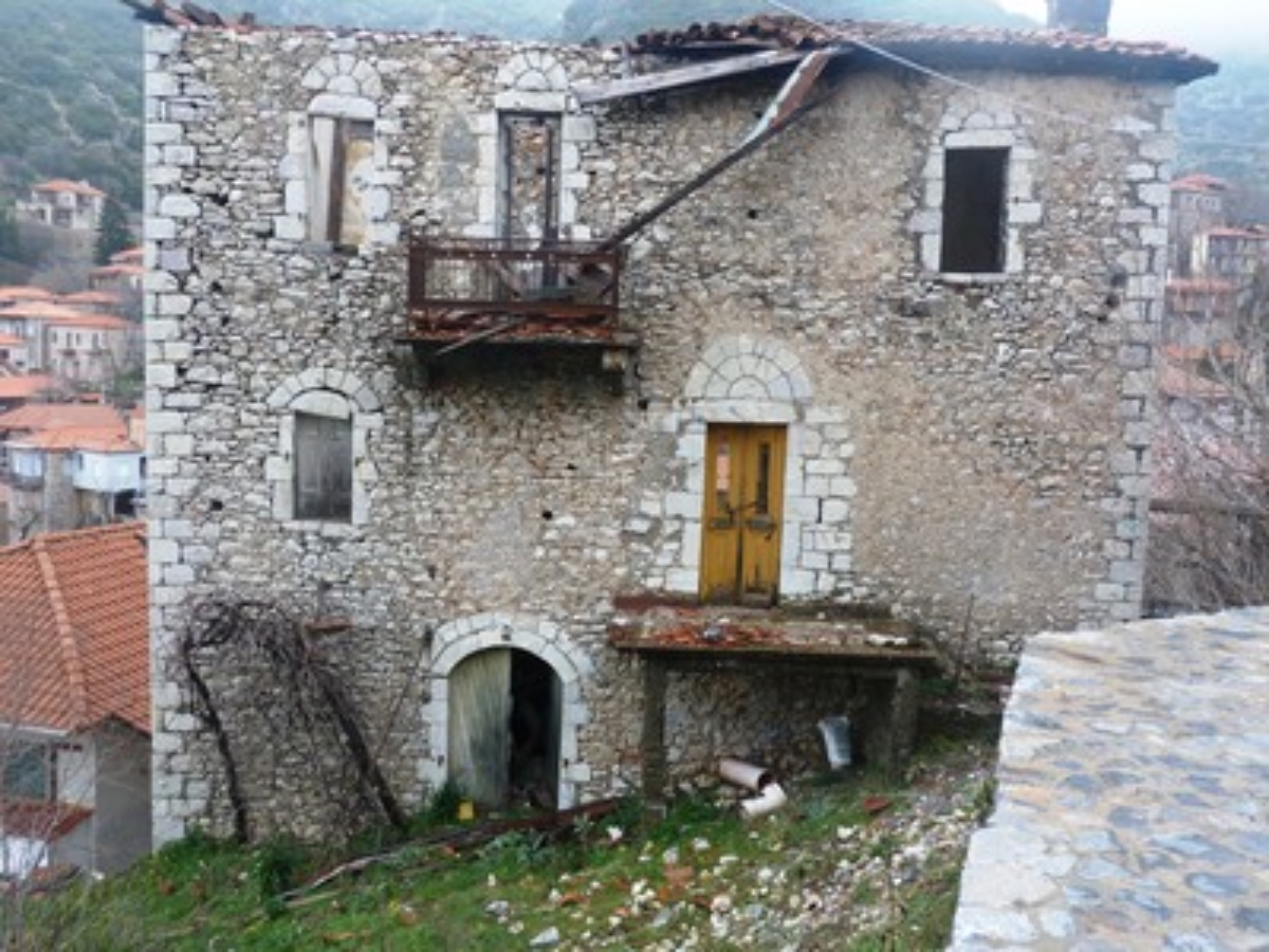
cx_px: 634
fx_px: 1283
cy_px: 476
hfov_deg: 52.6
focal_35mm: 35
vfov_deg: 40.7
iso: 80
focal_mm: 6.3
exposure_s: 1/80
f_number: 3.1
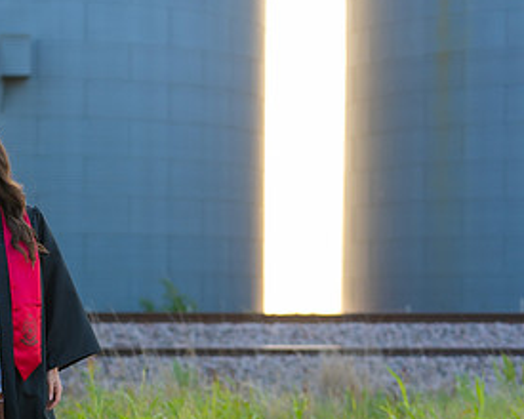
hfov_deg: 12.5
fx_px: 2357
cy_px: 353
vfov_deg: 10.1
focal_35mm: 152
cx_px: -39
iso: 160
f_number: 3.2
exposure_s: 1/320
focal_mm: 72
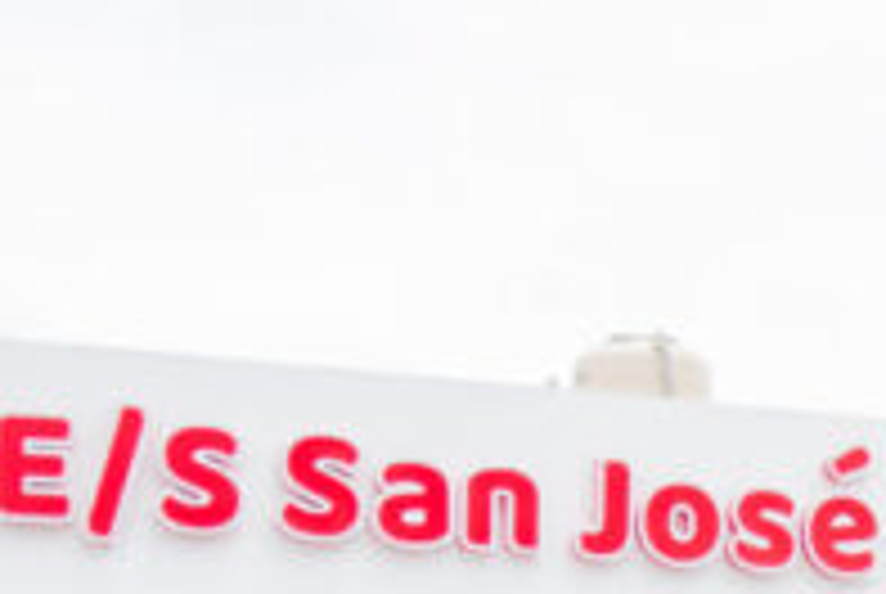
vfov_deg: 12.5
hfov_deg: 18.1
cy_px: 855
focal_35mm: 105
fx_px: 2588
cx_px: 1151
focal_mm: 18
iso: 125
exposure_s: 1/640
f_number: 3.5
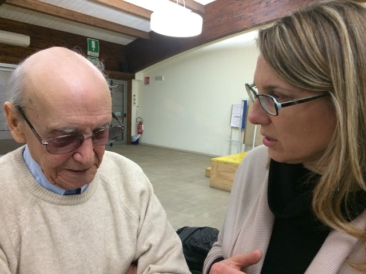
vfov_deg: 48.2
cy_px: 137
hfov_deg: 61.7
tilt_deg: -6.3
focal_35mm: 29
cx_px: 183
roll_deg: -1.2
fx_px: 307
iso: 400
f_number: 2.2
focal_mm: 4.15
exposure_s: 1/17
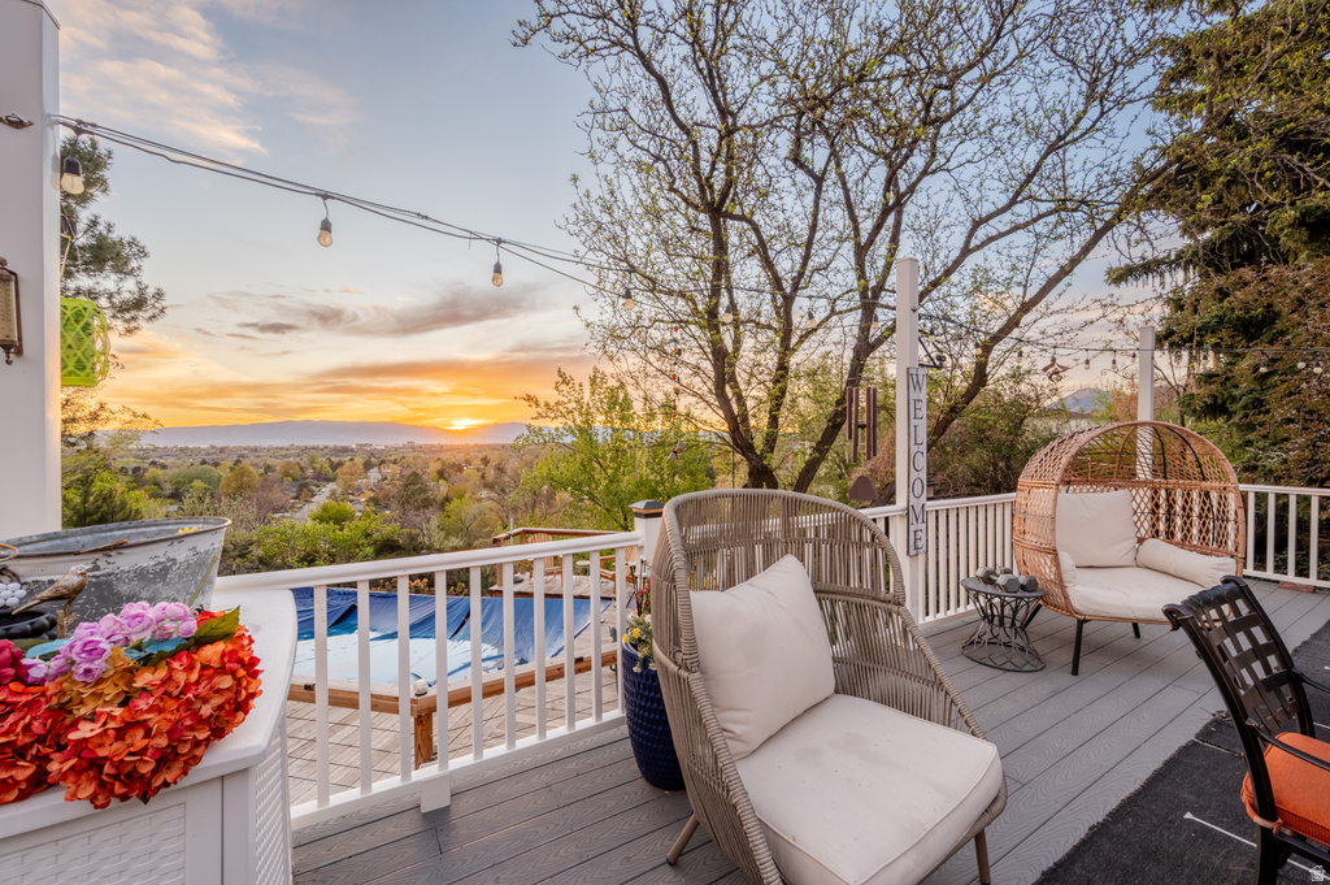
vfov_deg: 81.1
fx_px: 517
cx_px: 665
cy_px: 442
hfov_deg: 104.3
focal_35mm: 14
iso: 100
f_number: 10
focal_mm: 14
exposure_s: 1/400
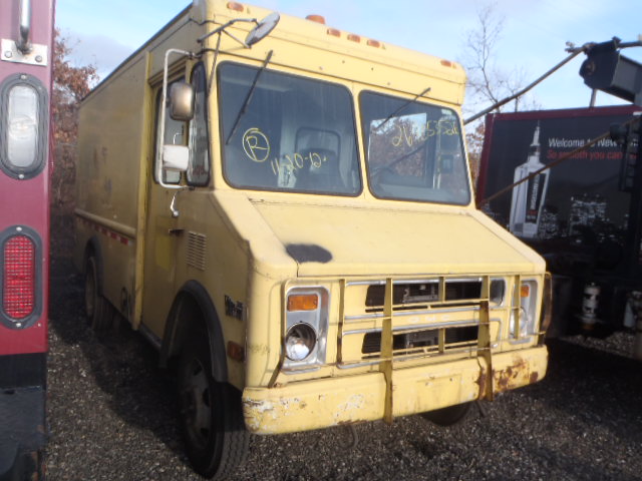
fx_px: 519
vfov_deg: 49.7
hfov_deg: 63.4
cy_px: 240
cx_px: 321
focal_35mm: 28
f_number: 4.5
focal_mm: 5
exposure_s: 1/250
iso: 80
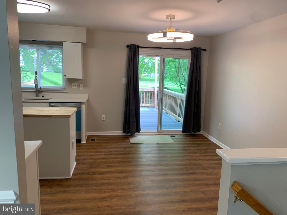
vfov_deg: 53.1
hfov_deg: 67.3
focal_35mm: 26
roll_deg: -1.5
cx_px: 144
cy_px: 108
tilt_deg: -10.0
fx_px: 216
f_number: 1.8
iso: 80
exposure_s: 1/60
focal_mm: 4.25
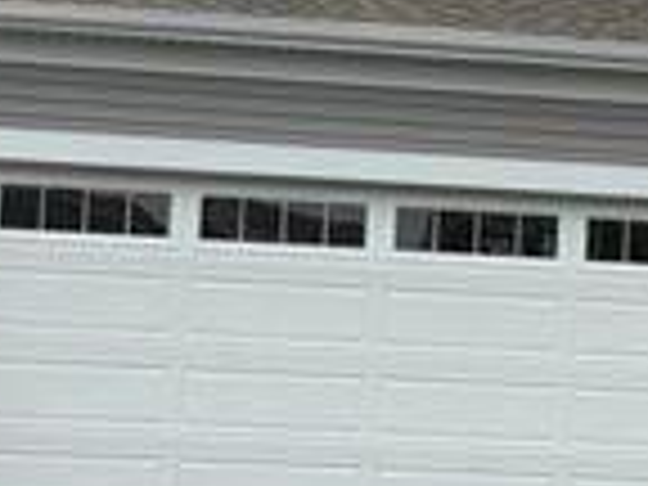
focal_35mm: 167
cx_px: 549
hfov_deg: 11.8
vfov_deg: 8.9
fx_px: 3126
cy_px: 97
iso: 64
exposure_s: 1/2976
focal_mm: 6.76
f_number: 1.78
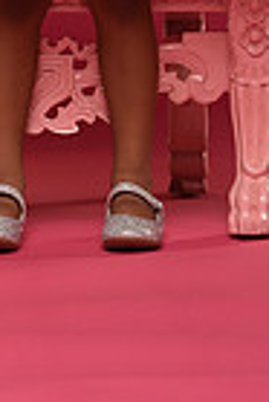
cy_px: -419
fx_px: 3812
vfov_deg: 5.9
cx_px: -119
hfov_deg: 4.0
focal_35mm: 341
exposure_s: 1/160
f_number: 5.6
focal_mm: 82
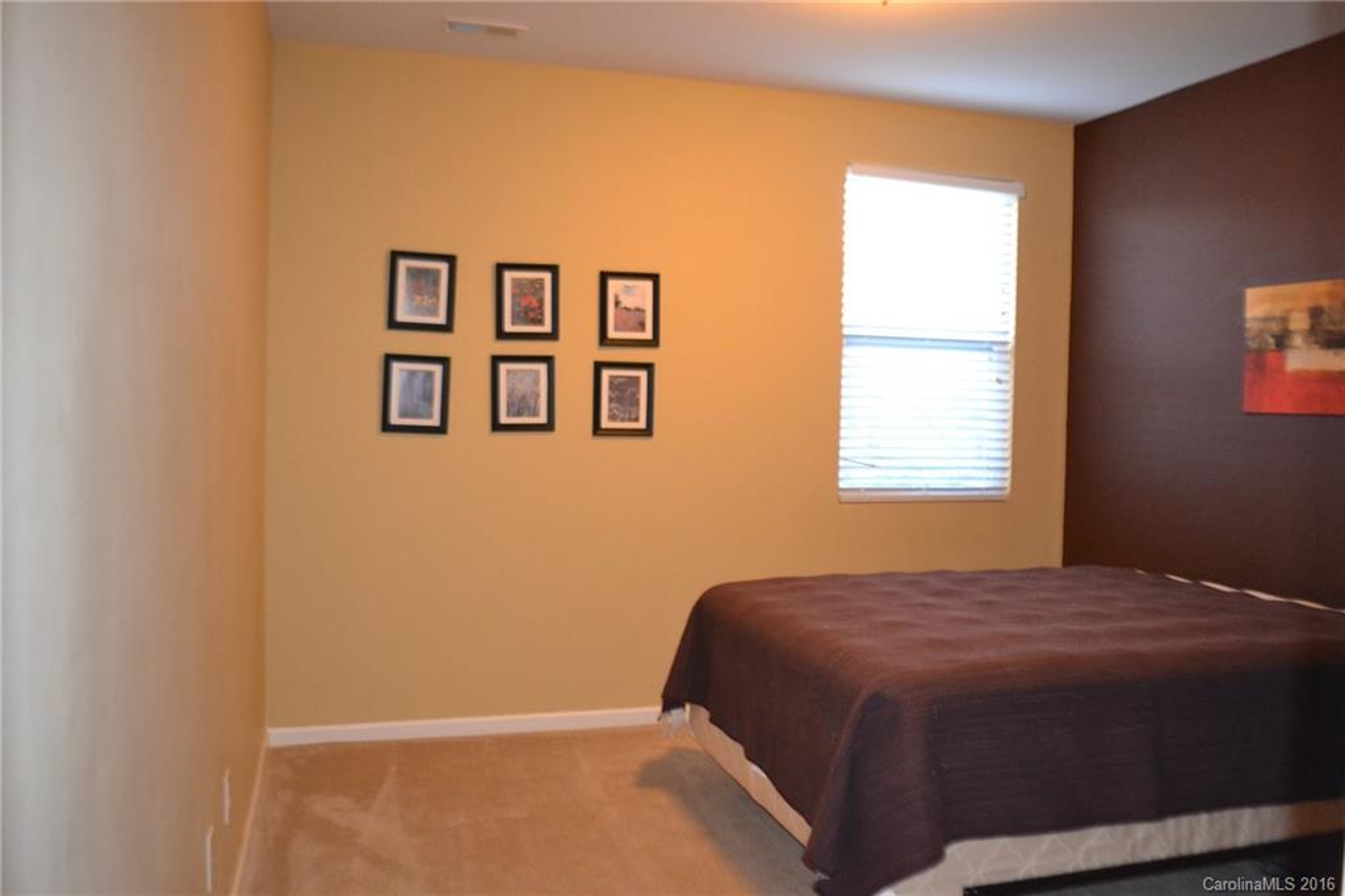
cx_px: 672
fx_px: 1008
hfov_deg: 67.4
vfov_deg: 47.9
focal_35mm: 27
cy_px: 448
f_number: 3.5
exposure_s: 1/60
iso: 2200
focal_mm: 18
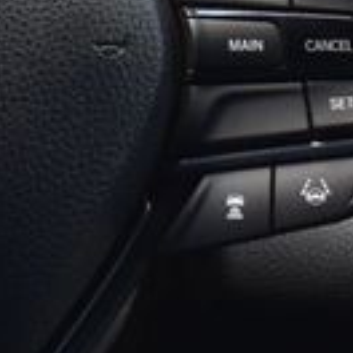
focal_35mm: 296
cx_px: -142
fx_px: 3415
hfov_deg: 5.9
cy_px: 13
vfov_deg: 5.9
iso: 400
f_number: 6.3
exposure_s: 1/20
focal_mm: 48
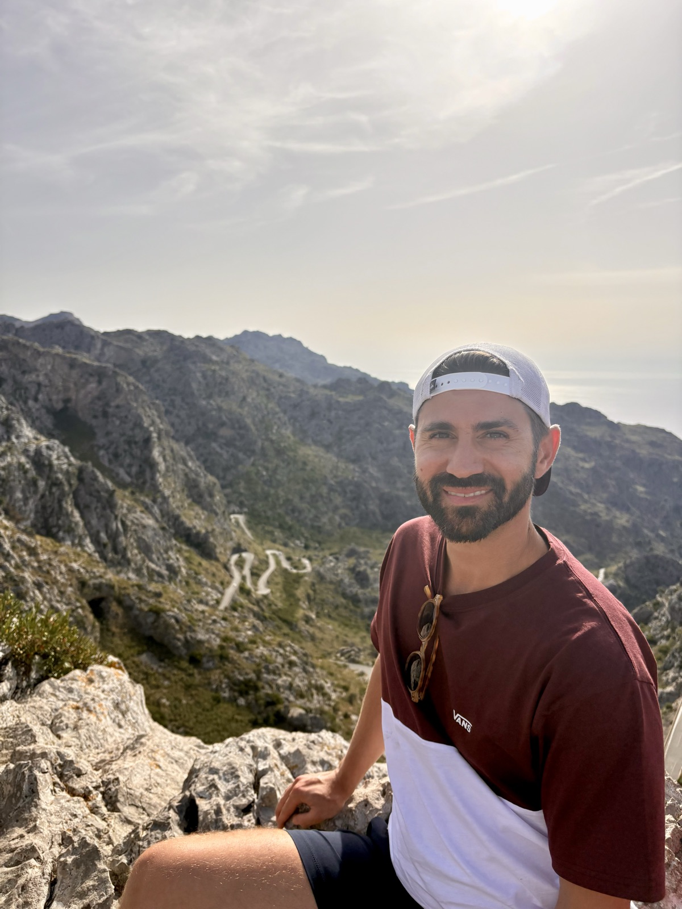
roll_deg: -0.7
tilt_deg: -7.6
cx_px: 341
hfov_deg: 53.1
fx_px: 683
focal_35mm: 26
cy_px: 454
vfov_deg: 67.3
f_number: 1.6
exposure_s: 1/6329
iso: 64
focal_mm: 5.96
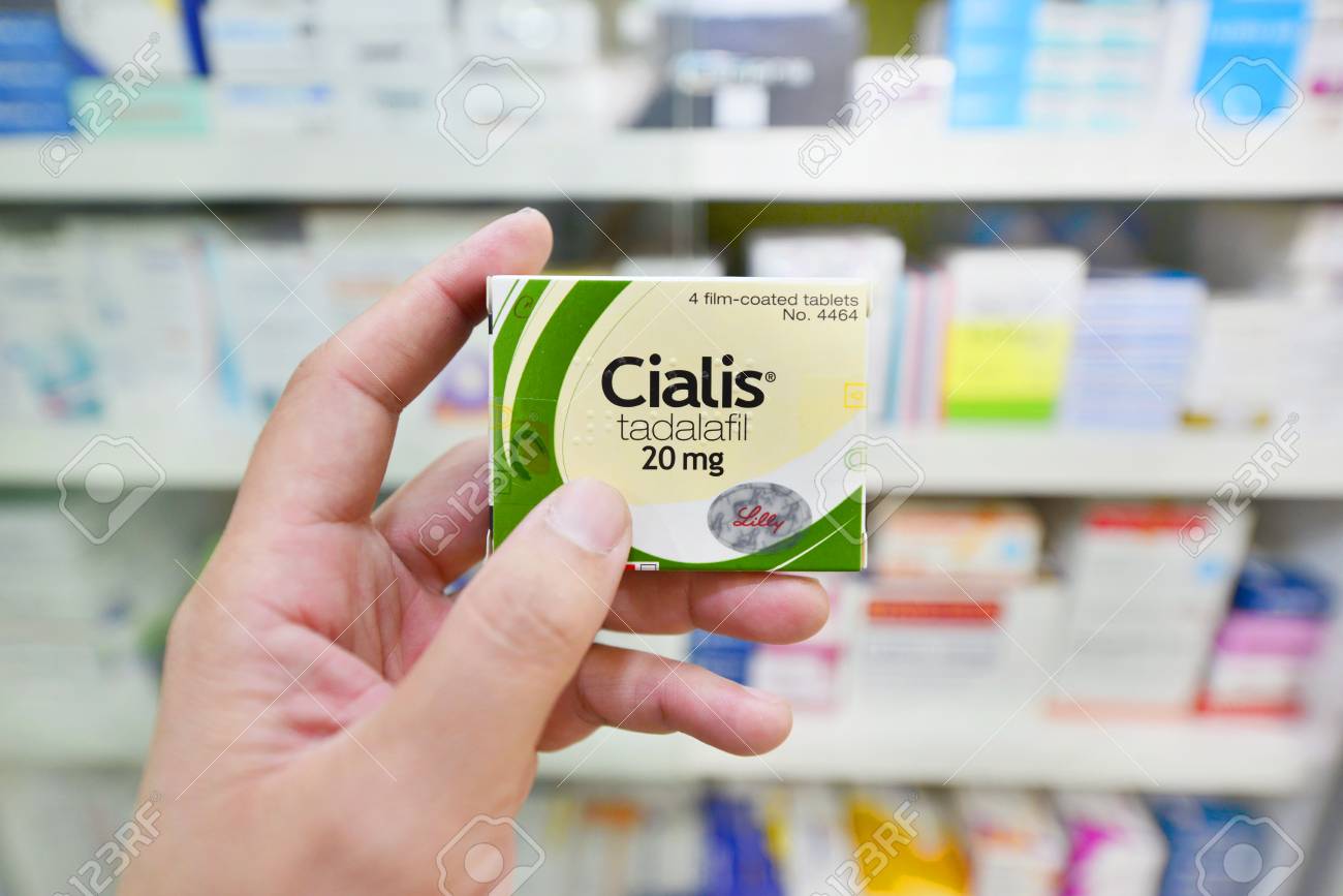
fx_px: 821
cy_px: 448
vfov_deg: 57.2
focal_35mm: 22
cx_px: 672
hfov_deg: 78.6
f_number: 2.8
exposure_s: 1/60
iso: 640
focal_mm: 22
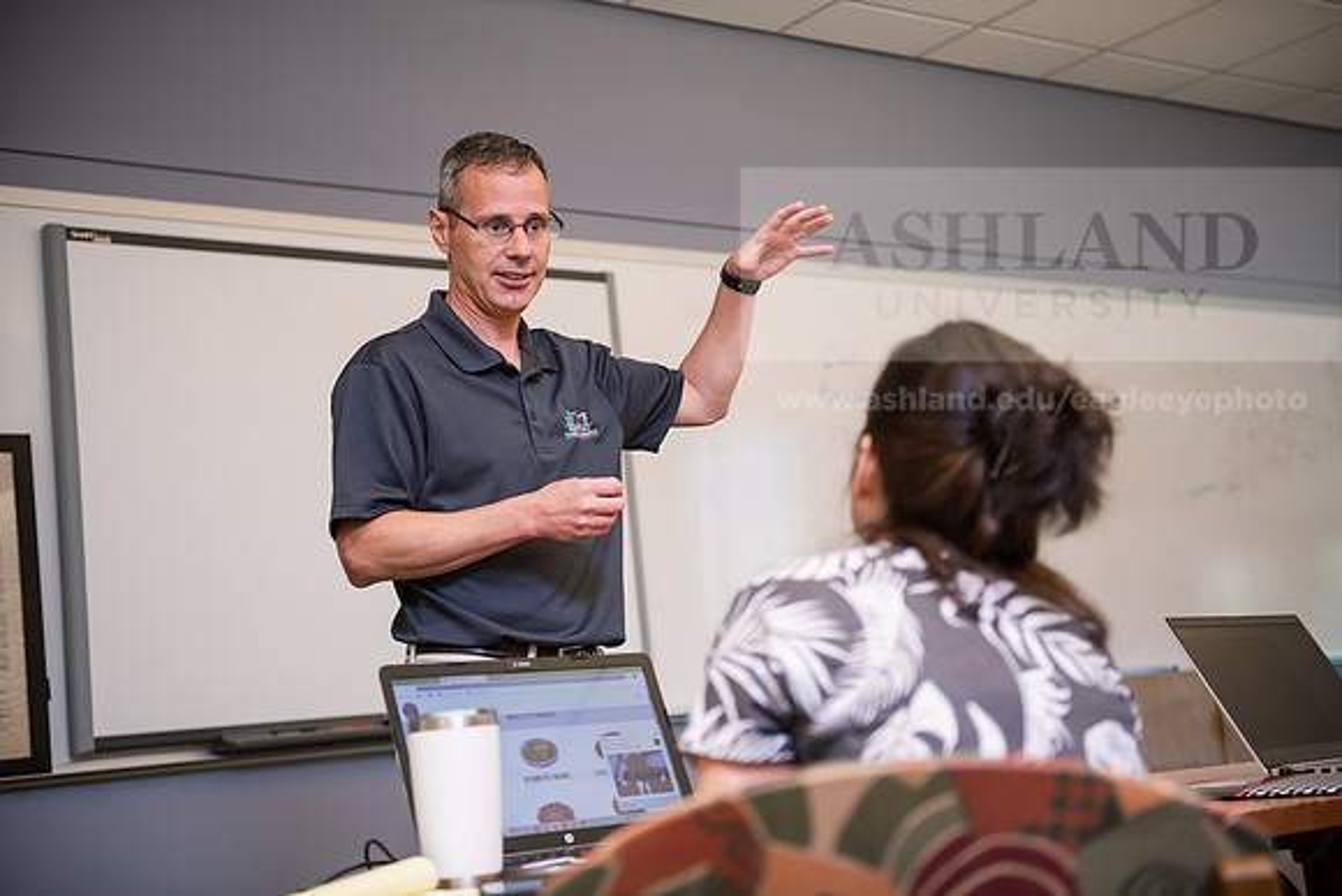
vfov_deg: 26.0
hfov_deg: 38.2
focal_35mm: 52
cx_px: 671
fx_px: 1939
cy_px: 448
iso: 800
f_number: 2.8
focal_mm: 52
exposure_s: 1/200
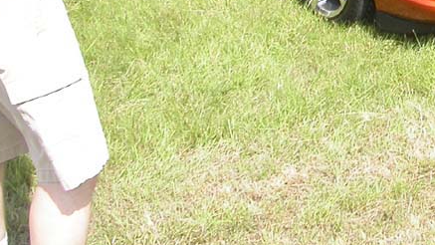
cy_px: -126
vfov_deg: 11.9
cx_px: 462
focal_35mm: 97
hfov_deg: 21.1
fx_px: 1119
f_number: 2.6
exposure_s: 1/1000
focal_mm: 7.85
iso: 100
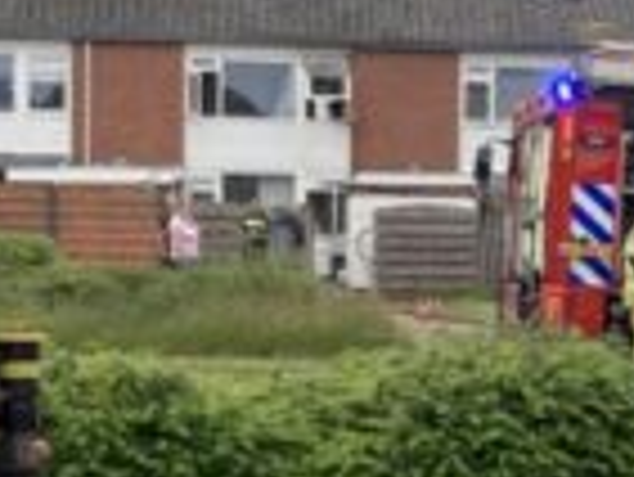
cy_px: 342
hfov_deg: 12.6
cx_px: 773
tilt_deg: -0.6
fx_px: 2786
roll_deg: -1.6
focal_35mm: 152
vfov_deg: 9.8
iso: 32
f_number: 1.8
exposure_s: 1/120
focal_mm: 3.99
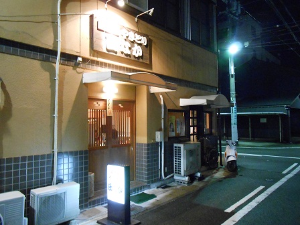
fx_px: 225
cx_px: 150
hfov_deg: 67.3
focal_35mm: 26
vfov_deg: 53.1
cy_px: 112
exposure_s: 1/3
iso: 800
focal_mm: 4.6
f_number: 3.5
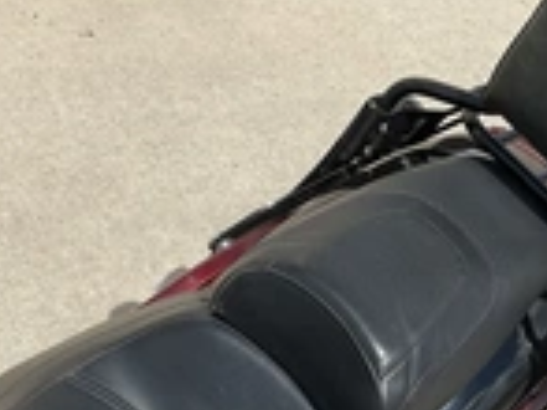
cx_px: 361
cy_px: 328
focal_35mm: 79
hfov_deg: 24.6
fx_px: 1247
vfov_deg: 18.5
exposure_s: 1/3322
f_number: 1.8
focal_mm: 3
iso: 25
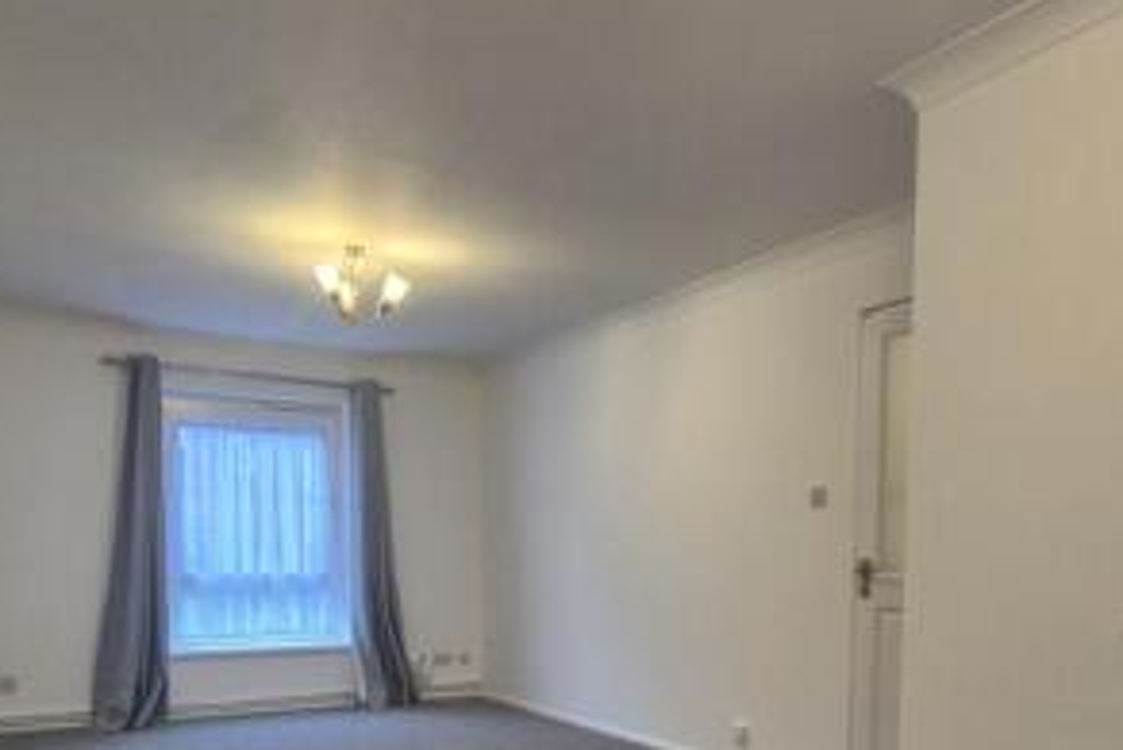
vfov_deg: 45.3
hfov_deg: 67.3
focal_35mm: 27
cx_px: 602
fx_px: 843
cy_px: 613
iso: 160
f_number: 2.2
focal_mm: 2.2
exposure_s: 1/50
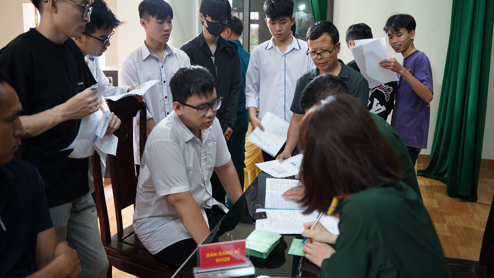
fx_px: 442
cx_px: 247
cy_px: 116
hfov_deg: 58.4
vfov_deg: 34.8
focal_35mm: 34
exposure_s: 1/40
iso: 400
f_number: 2.8
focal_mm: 31.7
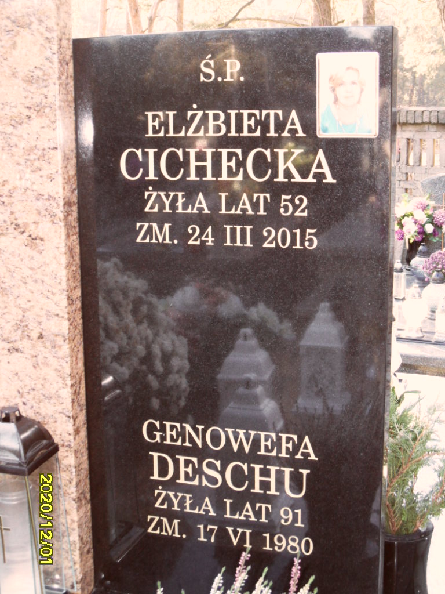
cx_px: 222
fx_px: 857
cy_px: 297
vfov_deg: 38.2
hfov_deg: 29.1
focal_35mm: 50
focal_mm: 8.2
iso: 200
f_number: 3.8
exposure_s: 1/45
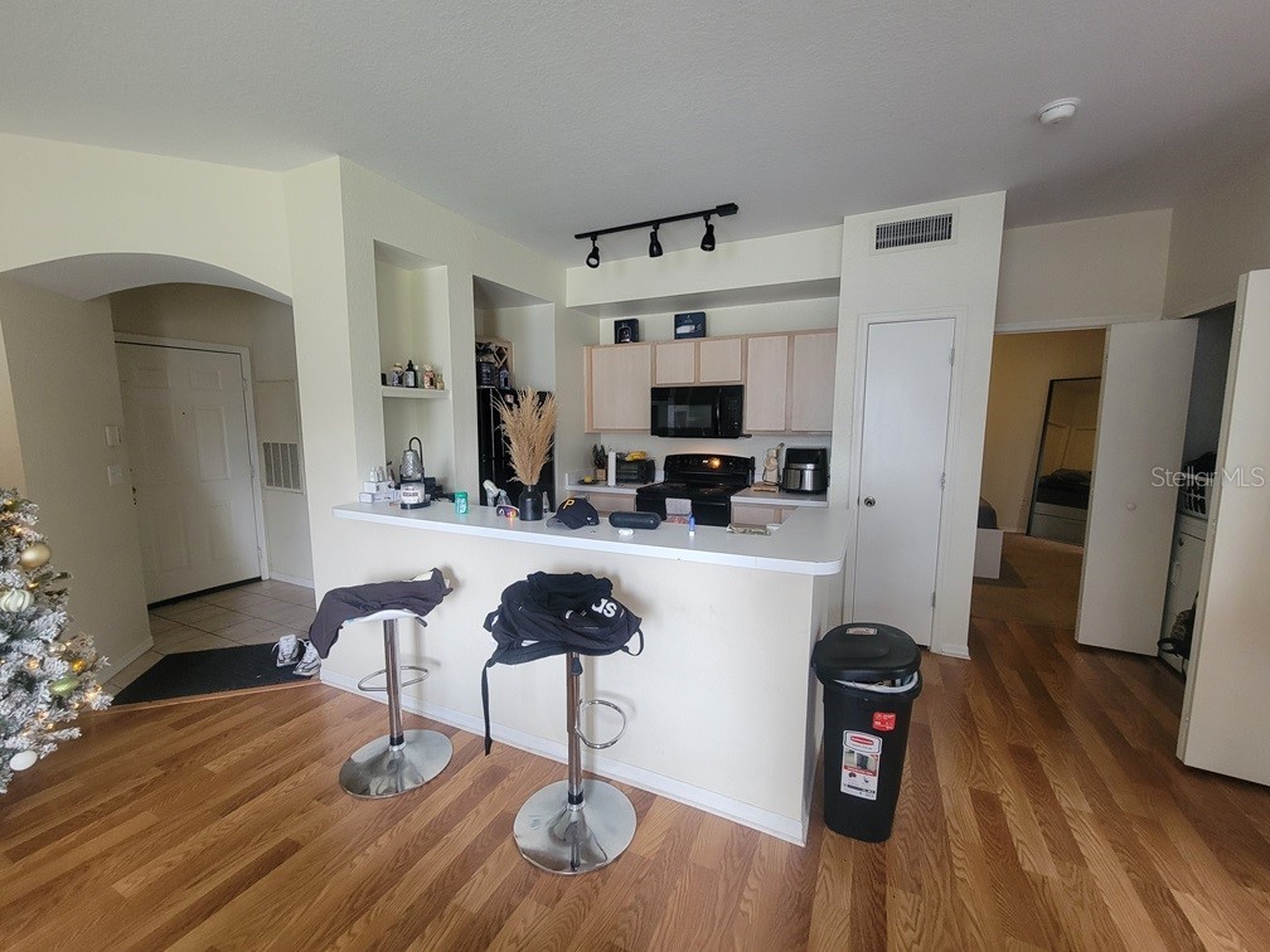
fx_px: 477
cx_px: 635
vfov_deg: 89.9
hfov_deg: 106.2
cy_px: 476
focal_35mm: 13
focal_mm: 2.2
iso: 320
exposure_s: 1/40
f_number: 2.2
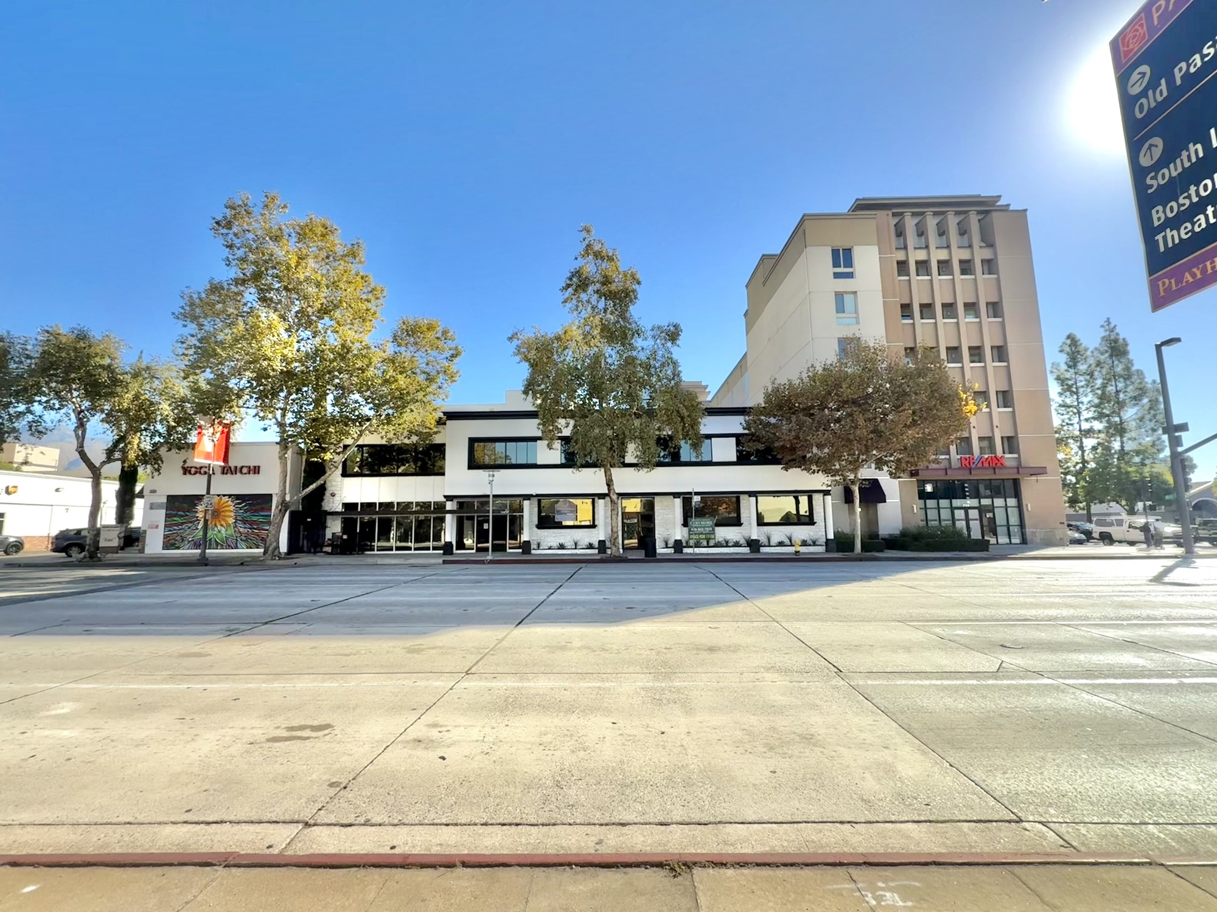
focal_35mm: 14
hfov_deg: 102.1
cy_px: 456
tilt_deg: +8.2
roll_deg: +0.3
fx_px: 492
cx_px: 608
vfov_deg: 85.7
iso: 50
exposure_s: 1/955
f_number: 2.2
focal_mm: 2.22
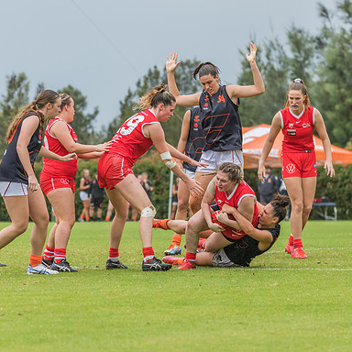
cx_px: 203
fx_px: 2957
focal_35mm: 257
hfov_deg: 6.8
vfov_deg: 6.8
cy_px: 176
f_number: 5
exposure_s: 1/1250
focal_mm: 170
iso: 500
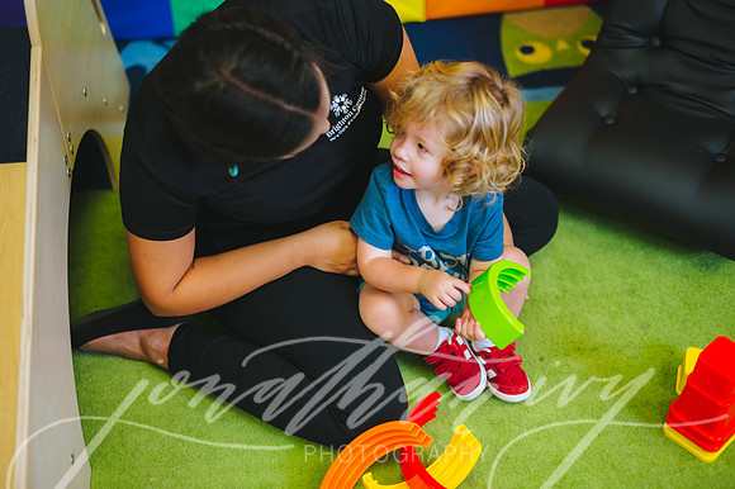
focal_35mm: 50
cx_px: 368
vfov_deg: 27.0
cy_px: 244
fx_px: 1020
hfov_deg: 39.6
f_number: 2
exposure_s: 1/200
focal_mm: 50
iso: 125
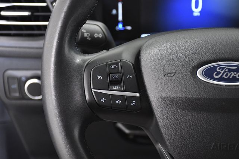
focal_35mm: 75
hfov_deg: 27.0
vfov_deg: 18.2
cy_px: 80
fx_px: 498
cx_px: 120
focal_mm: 50
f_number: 4.8
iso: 2500
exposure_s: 1/125
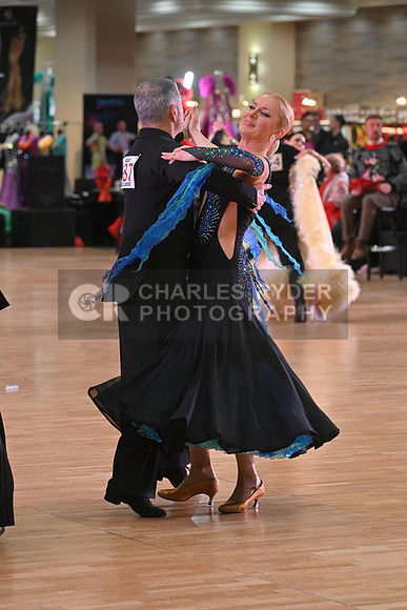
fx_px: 2457
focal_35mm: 145
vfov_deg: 14.2
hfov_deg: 9.5
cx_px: 204
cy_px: 305
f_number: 5
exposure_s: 1/400
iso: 3200
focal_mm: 145
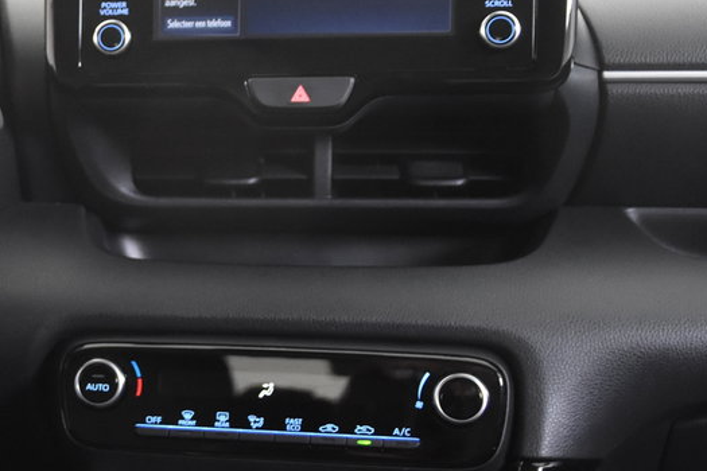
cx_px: -140
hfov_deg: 20.1
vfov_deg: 14.4
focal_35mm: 95
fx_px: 1866
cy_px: 281
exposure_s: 1/40
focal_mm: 26
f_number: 3.2
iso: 2800
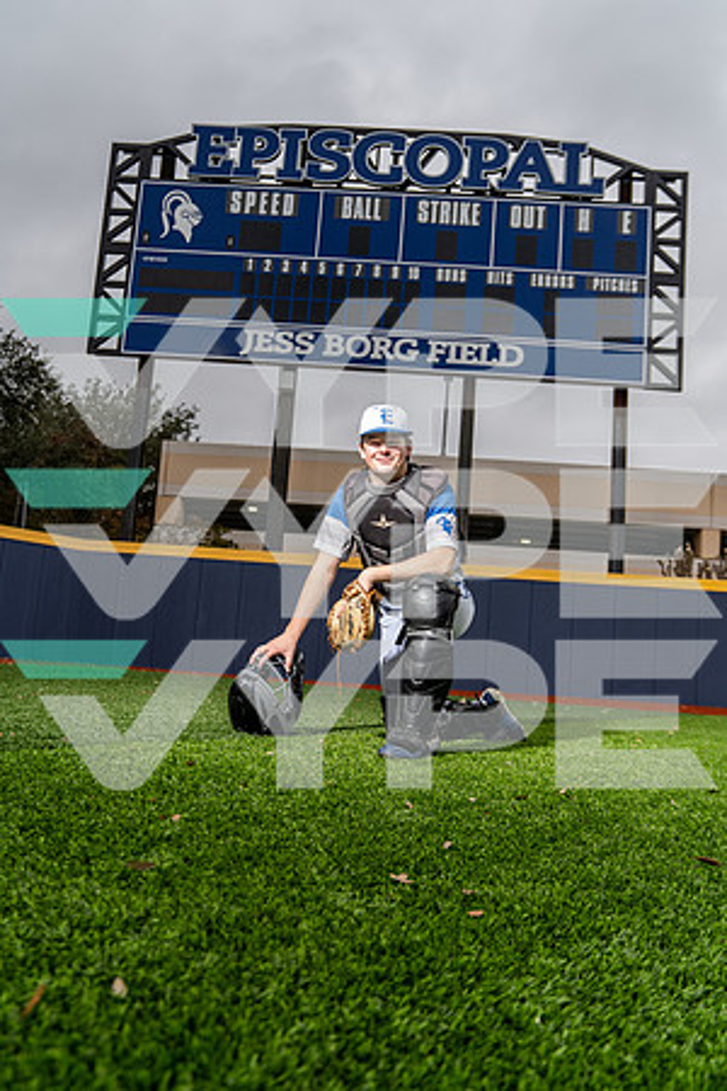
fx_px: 909
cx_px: 364
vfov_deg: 61.9
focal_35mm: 30
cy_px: 546
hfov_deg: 43.6
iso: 200
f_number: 4
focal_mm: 30
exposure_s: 1/250
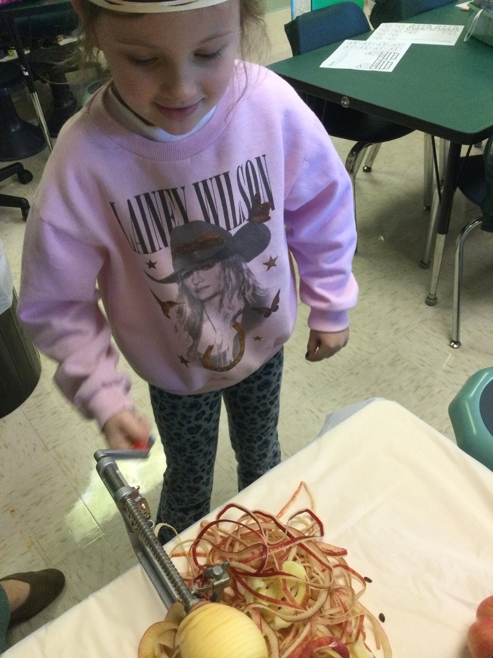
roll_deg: +5.9
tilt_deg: -39.8
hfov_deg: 45.4
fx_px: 589
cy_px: 329
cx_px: 246
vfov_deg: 58.4
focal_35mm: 31
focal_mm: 3.3
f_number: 2.4
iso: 160
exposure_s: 1/30
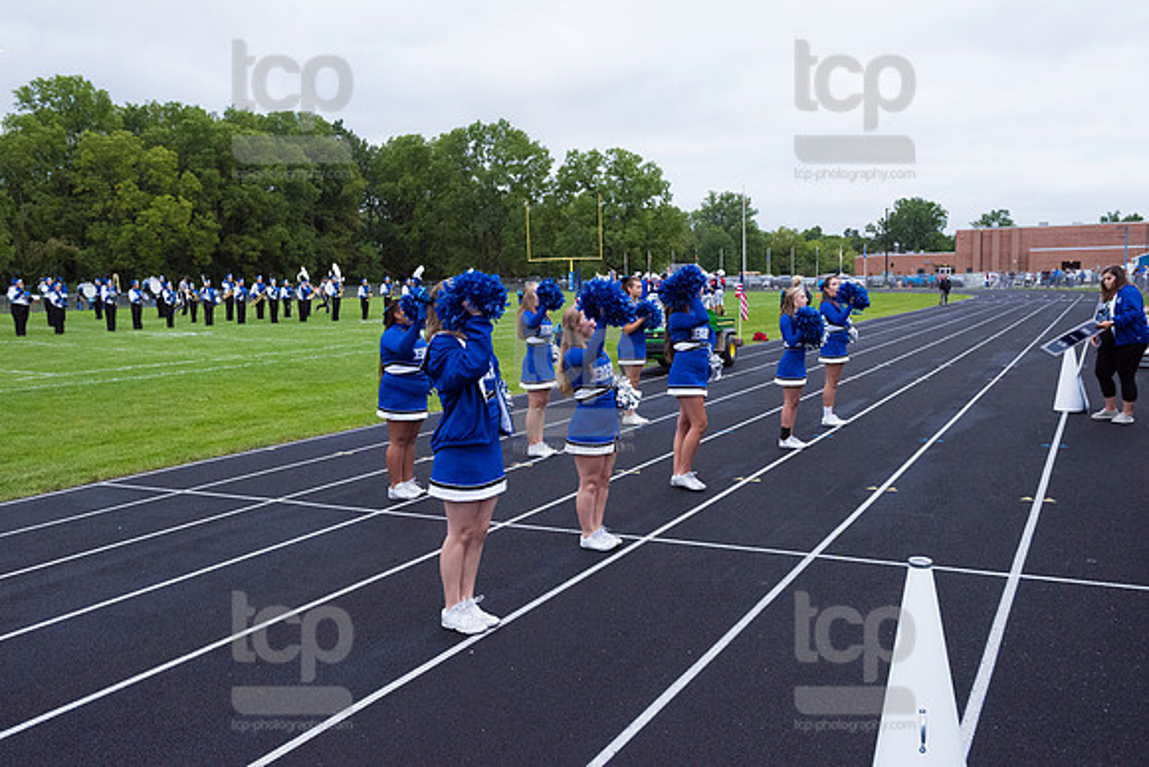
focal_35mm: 32
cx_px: 574
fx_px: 1022
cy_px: 384
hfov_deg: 58.7
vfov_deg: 41.1
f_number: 6.3
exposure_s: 1/640
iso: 3200
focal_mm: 32
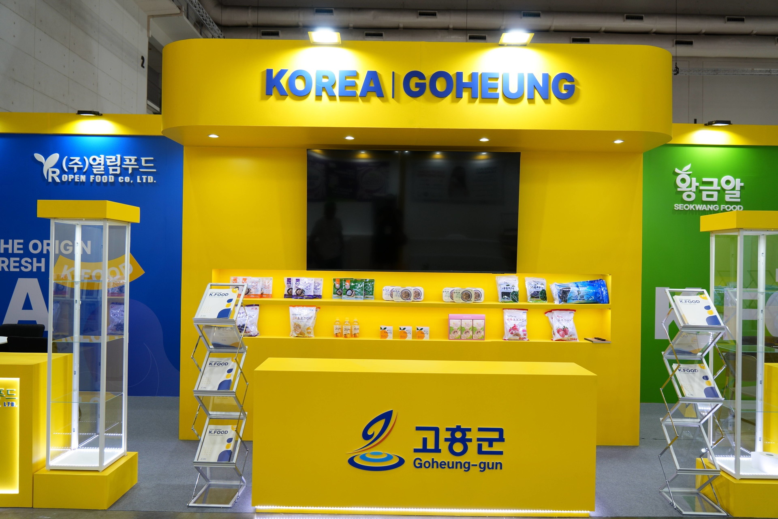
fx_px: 551
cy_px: 260
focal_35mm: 26
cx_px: 389
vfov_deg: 50.4
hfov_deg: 70.4
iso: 160
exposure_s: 1/40
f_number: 3.5
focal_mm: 17
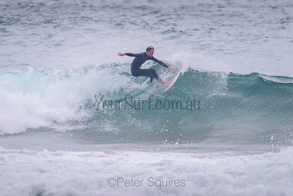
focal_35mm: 613
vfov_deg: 2.2
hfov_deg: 3.4
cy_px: 76
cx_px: 167
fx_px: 4989
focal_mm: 500
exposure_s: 1/2000
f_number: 5.6
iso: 1000
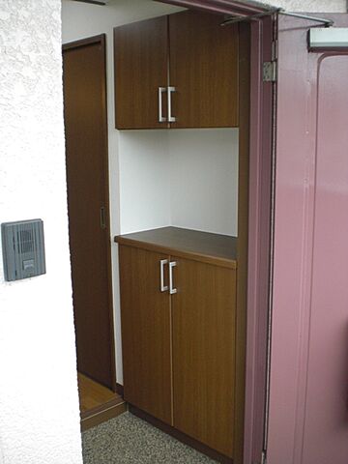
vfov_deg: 49.0
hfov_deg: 37.7
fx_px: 509
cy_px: 232
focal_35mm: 38
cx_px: 174
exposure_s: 1/60
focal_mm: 6.3
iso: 200
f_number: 3.1
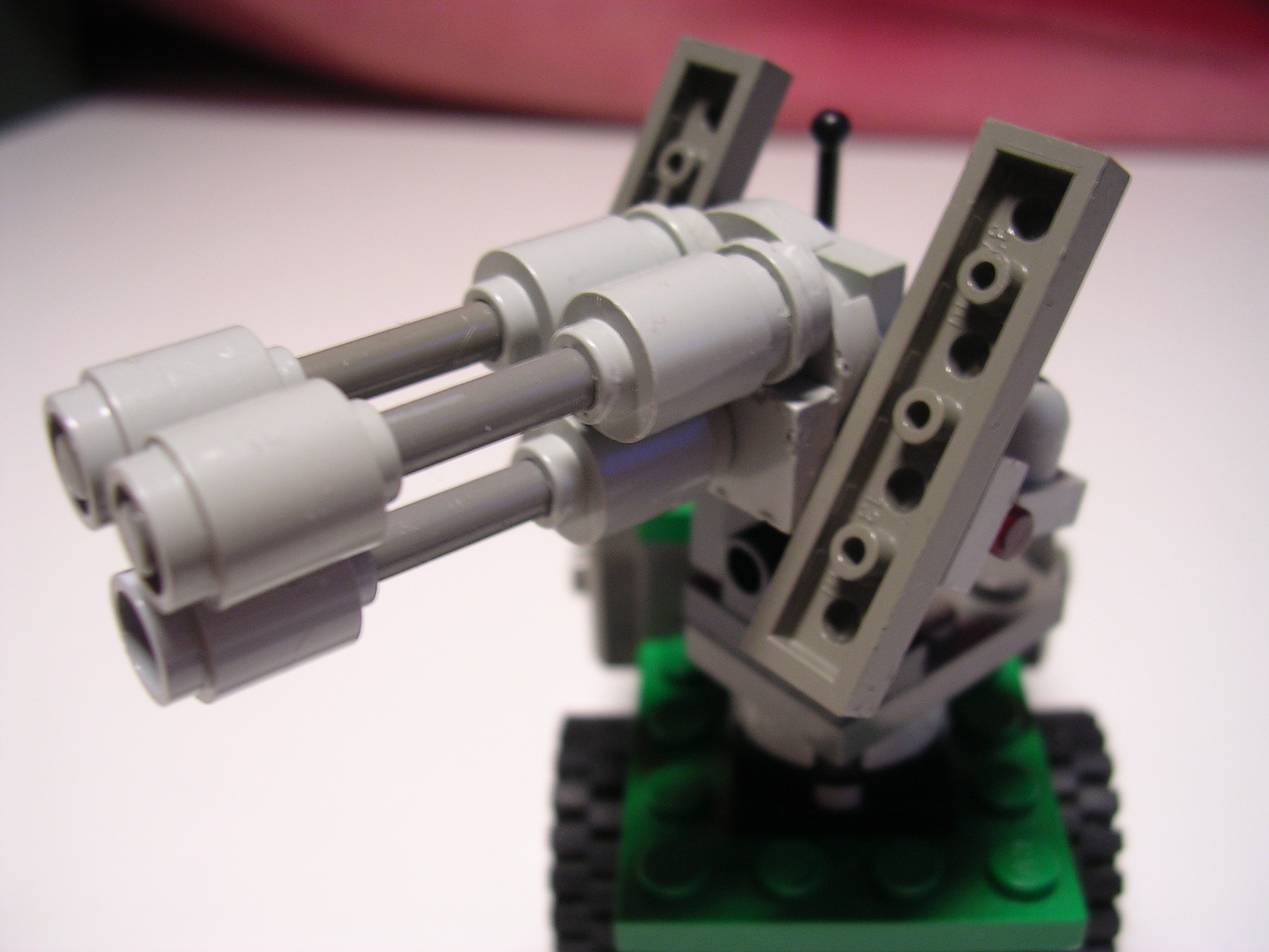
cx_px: 634
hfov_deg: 49.0
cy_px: 476
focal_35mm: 38
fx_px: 1393
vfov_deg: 37.7
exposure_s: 1/12.9
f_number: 2.8
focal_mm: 5.8
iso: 100
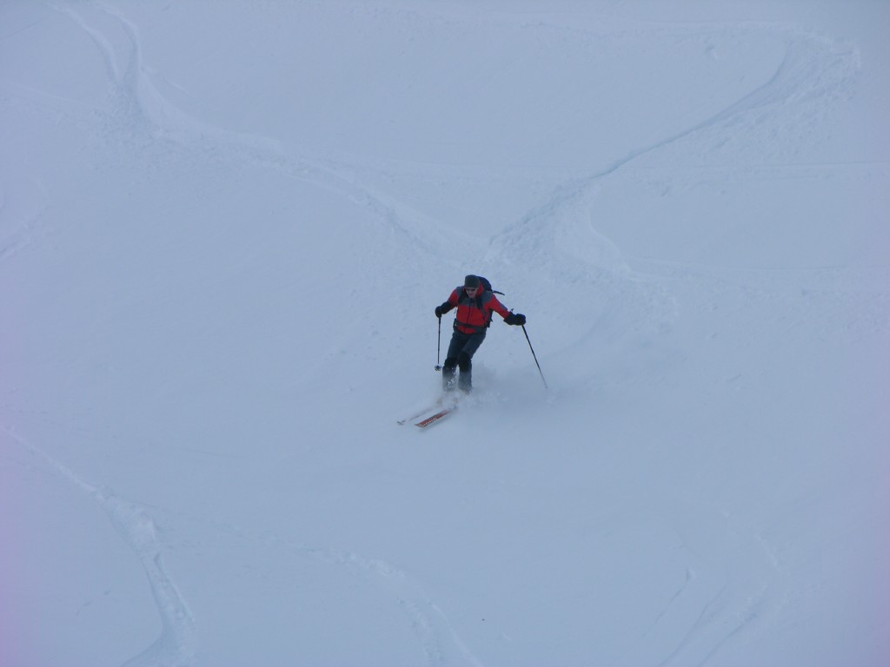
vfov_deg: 5.3
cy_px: 334
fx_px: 7199
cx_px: 445
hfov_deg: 7.1
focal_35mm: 280
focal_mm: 71.2
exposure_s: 1/370
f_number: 5.9
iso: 50
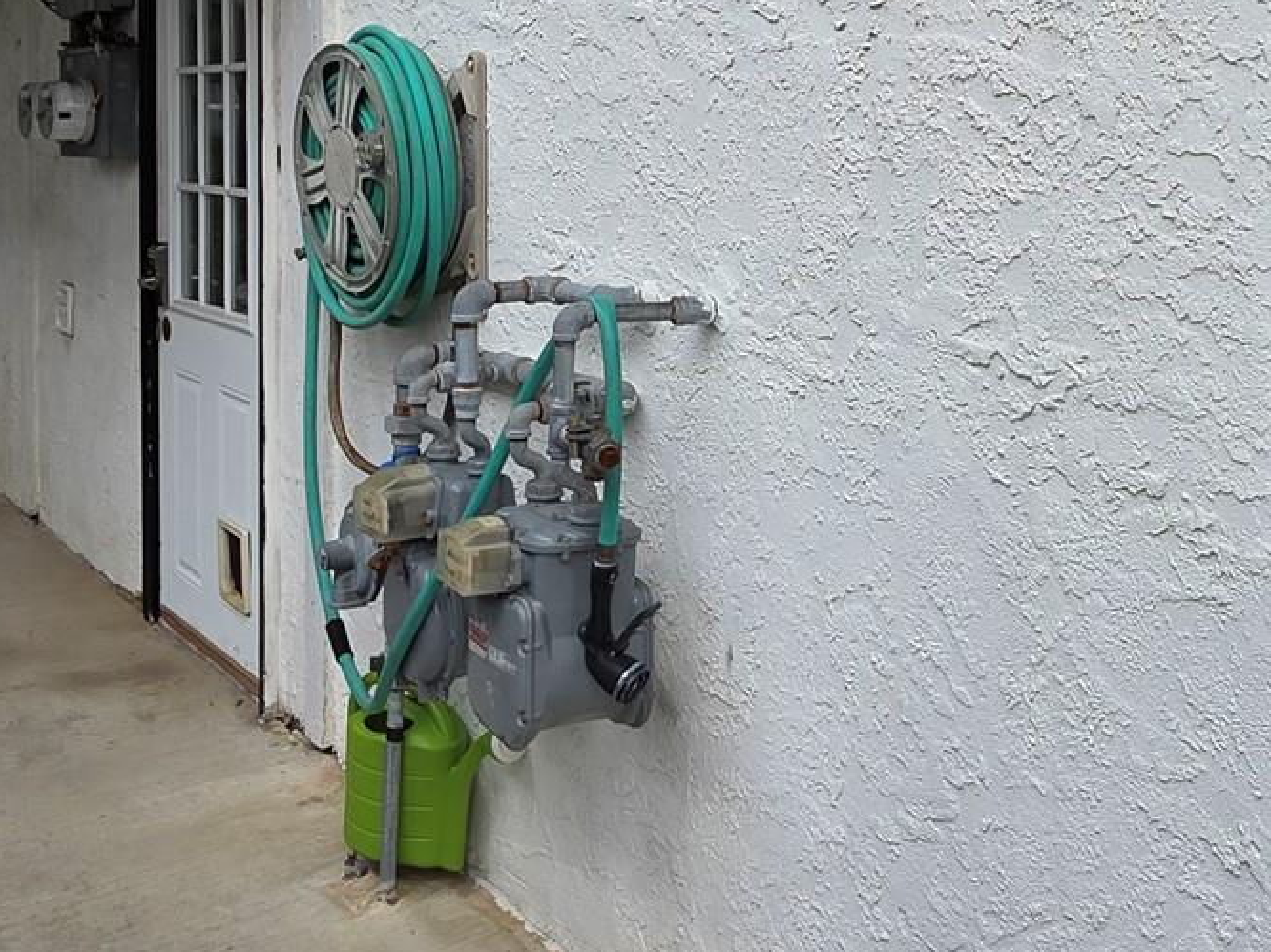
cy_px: 141
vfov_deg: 34.4
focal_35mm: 40
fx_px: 1468
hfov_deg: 46.5
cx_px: 784
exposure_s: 1/400
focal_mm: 2.2
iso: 40
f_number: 1.9
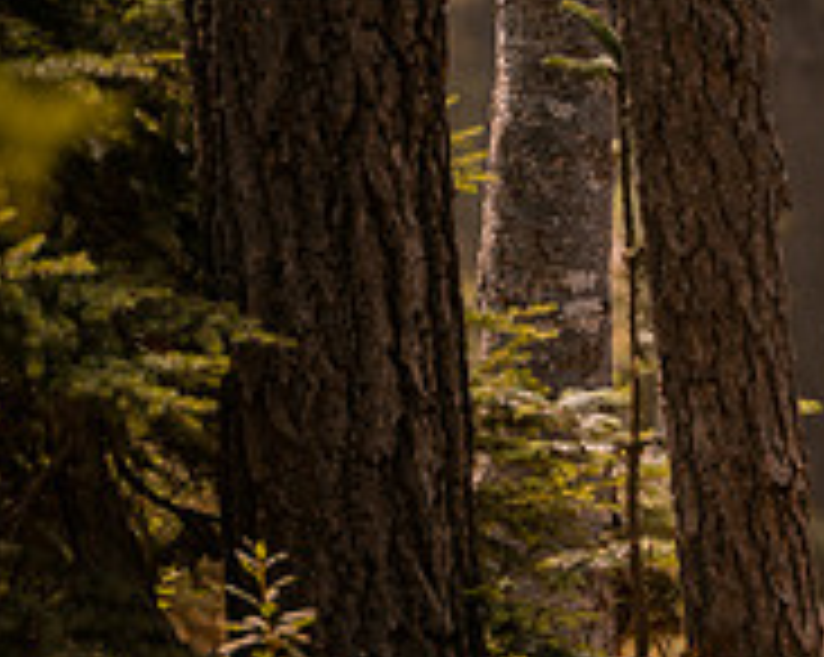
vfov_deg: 3.5
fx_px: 10695
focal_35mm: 439
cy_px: 711
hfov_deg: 4.4
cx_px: 1234
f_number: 2.8
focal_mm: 135
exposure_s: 1/1600
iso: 250
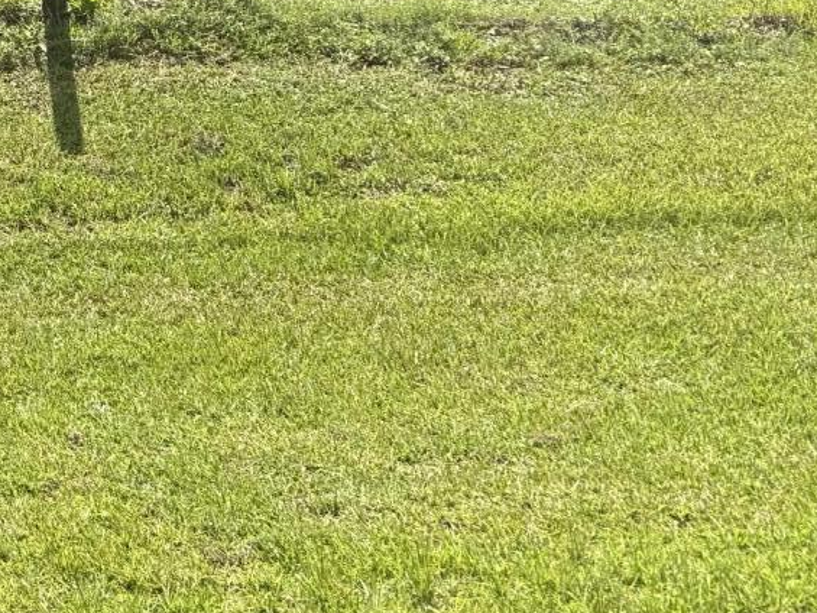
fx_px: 2007
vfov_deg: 15.4
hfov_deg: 19.7
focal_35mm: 85
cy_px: -418
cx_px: -435
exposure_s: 1/2370
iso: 80
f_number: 1.78
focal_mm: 6.76
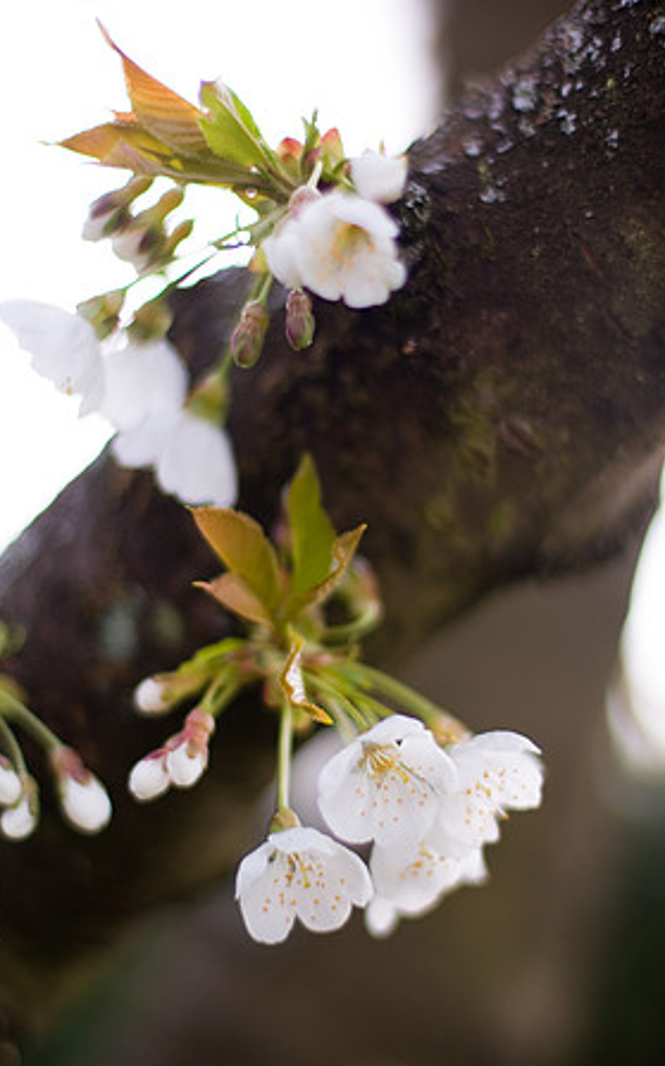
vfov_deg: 26.8
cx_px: 325
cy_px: 532
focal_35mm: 77
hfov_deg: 16.9
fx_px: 2235
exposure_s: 1/1000
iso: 100
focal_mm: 50
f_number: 1.4
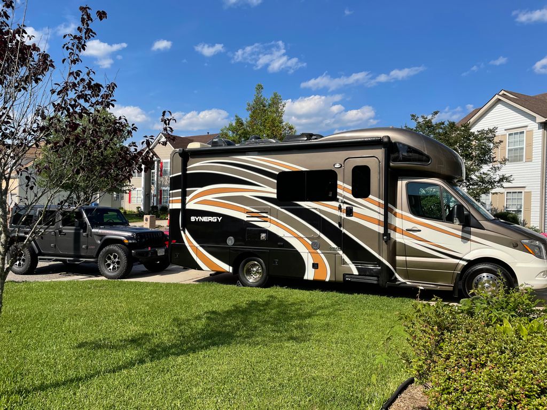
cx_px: 274
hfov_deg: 67.3
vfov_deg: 53.1
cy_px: 205
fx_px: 411
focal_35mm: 26
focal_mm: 4.2
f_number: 1.6
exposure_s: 1/4000
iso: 32
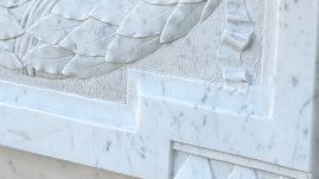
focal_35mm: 233
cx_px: 108
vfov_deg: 5.2
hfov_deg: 9.3
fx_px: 1970
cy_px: 20
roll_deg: -0.7
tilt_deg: -9.7
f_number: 1.78
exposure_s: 1/396
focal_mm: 6.76
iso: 64
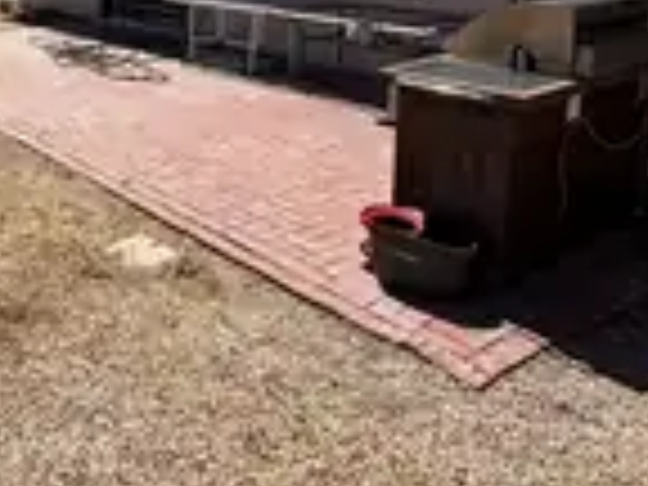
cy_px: 18
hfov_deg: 43.9
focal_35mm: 39
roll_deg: +0.1
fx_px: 730
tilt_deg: -8.6
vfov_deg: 34.1
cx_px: 72
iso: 20
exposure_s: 1/1105
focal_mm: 2.22
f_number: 2.2
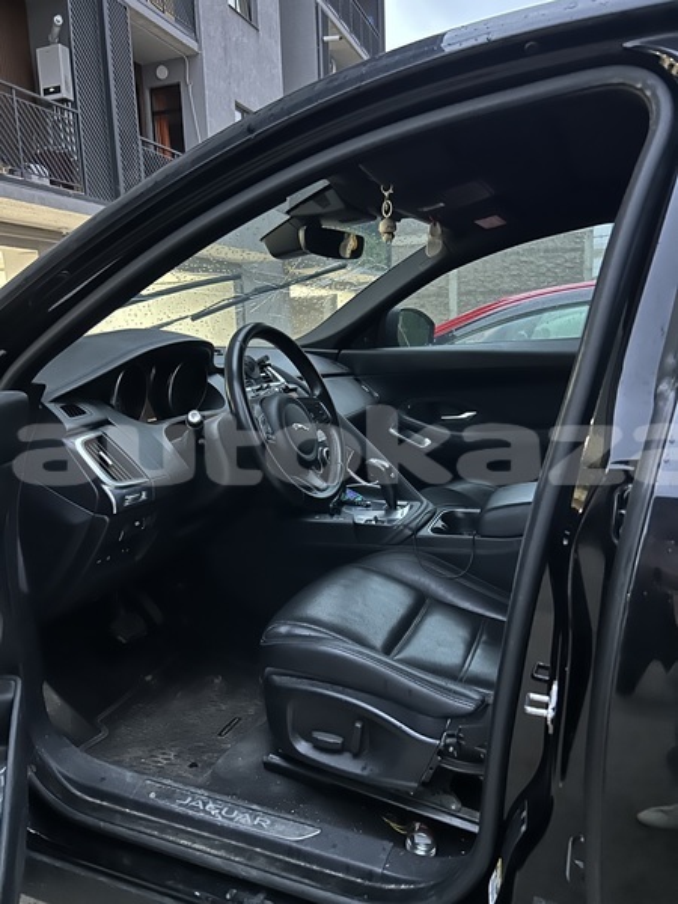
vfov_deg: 67.3
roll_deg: +1.9
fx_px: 679
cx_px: 339
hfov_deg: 53.1
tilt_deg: -11.2
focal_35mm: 26
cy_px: 452
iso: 1000
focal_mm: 5.7
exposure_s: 1/20
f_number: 1.5
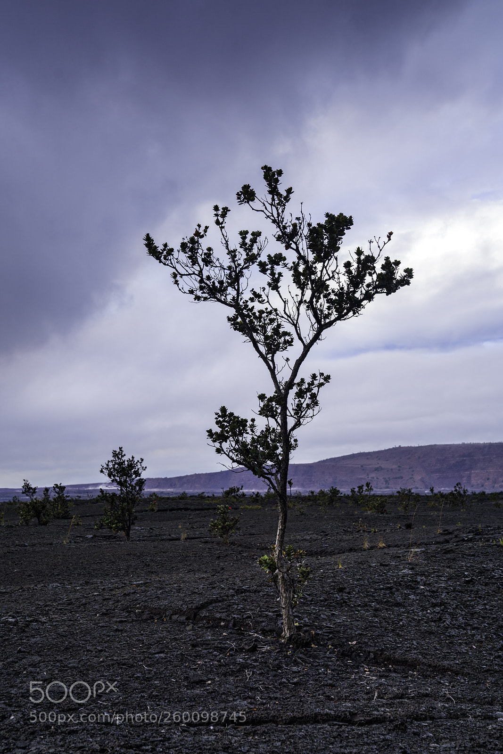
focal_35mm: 42
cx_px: 252
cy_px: 377
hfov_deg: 31.9
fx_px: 880
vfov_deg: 46.4
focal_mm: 42
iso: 320
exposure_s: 1/250
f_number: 5.6
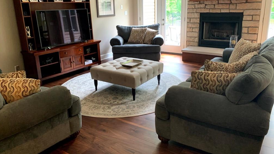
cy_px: 65
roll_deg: +1.4
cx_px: 139
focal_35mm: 29
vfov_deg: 40.1
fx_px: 211
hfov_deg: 66.1
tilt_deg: -15.5
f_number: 1.8
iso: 160
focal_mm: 4.25
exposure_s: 1/60
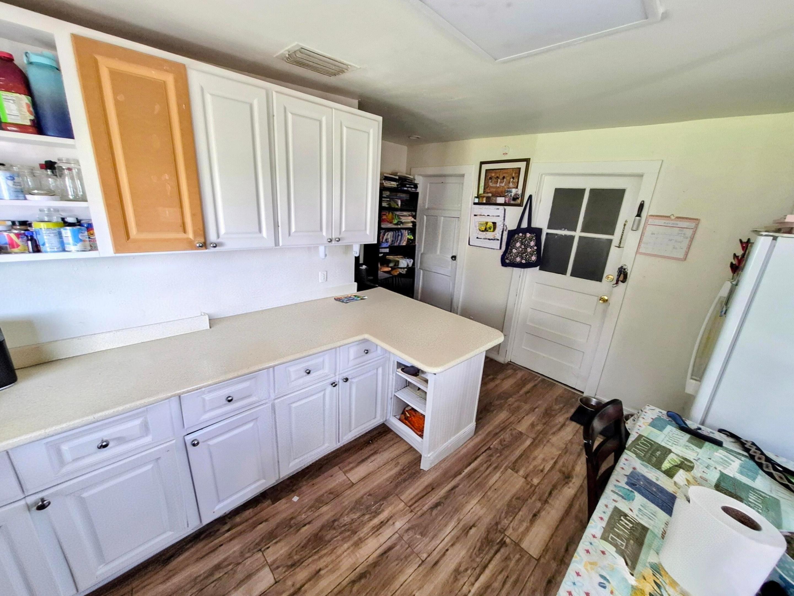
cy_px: 298
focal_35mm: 13
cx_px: 397
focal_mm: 1.74
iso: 320
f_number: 2.2
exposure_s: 1/60
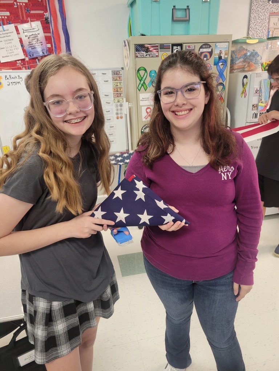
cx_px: 140
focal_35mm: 26
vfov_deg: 67.3
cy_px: 186
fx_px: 279
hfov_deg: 53.1
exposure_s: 1/60
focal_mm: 5.4
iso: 250
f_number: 1.8
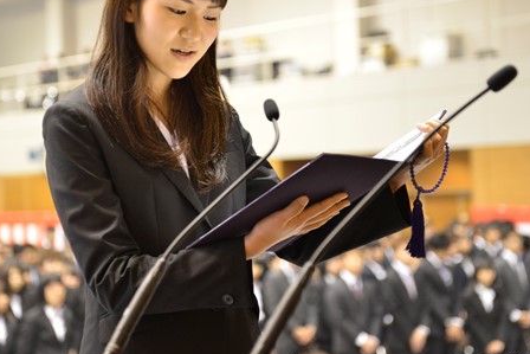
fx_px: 1473
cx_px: 231
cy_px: 120
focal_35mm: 100
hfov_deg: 20.4
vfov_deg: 13.7
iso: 1600
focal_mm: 70
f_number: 3.2
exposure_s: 1/60
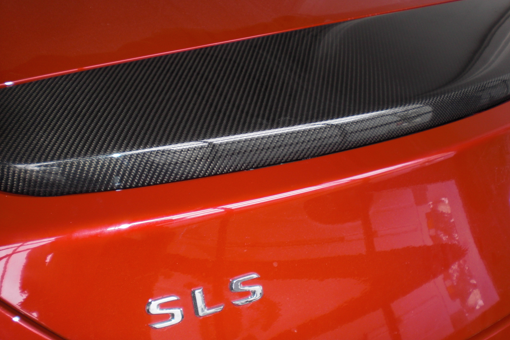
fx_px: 567
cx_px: 255
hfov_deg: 48.5
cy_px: 151
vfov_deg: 33.4
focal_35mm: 40
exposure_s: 1/80
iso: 100
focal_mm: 6.3
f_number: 3.1
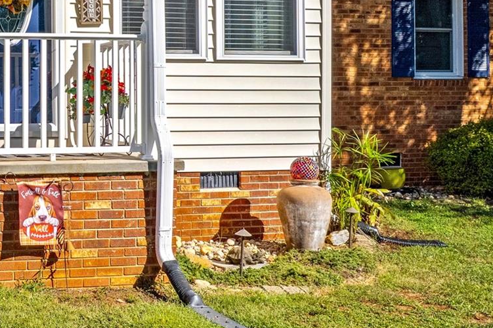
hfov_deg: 31.2
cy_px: 78
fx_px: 821
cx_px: 14
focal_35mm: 60
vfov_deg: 22.4
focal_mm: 8.38
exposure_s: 1/3000
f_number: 2.8
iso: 130
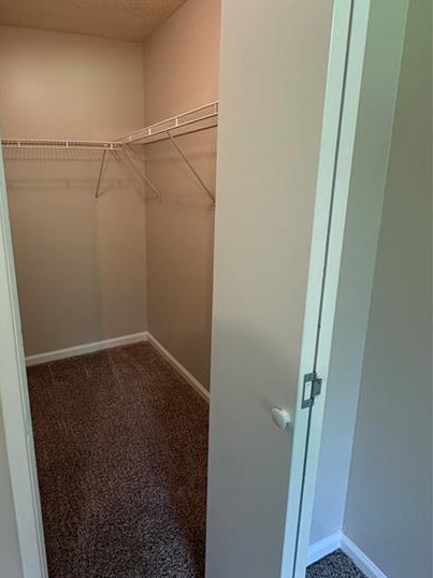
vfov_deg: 81.2
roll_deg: +2.0
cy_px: 245
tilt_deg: -10.7
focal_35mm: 20
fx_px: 334
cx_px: 125
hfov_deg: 63.2
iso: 400
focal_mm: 2.22
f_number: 2.2
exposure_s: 1/60
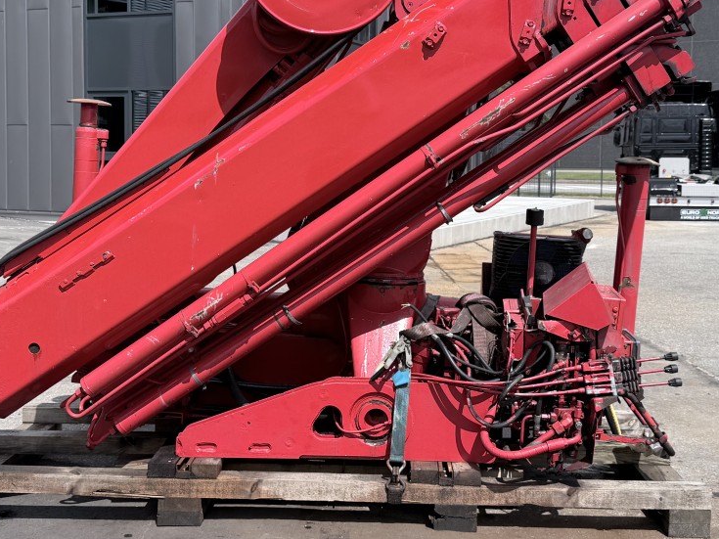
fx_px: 976
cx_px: 377
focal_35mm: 47
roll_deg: -1.0
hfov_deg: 40.4
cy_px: 200
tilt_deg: -3.1
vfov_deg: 30.7
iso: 80
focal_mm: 6.76
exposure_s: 1/5319
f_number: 1.78
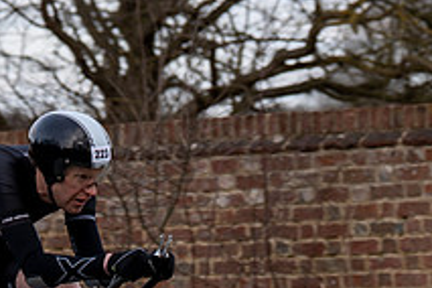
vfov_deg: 3.4
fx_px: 4884
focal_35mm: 407
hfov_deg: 5.1
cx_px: 117
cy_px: 162
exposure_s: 1/800
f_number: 3.5
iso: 160
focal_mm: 99
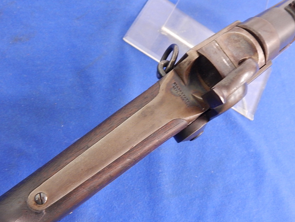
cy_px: 114
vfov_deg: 37.7
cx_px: 157
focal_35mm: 38
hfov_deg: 48.9
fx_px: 324
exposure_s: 1/8
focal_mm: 6.1
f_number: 3.3
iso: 400
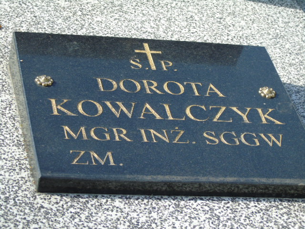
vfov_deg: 12.0
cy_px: 114
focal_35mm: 124
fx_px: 1093
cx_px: 152
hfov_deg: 15.9
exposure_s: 1/160
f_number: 4.6
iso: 80
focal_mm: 22
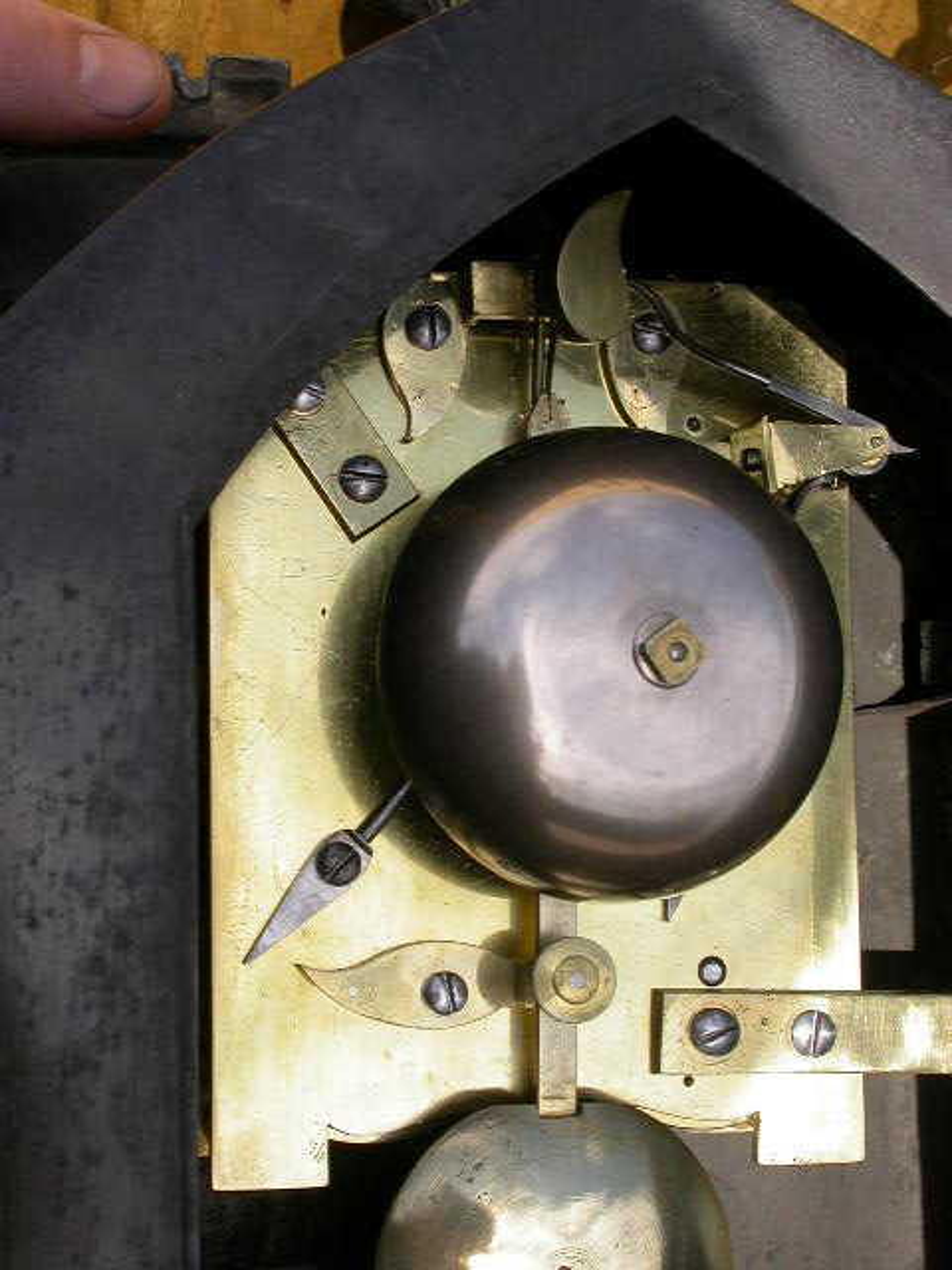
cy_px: 635
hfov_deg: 21.9
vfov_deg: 29.0
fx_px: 2457
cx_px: 476
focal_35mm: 67
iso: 100
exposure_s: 1/377
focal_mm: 14
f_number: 7.4
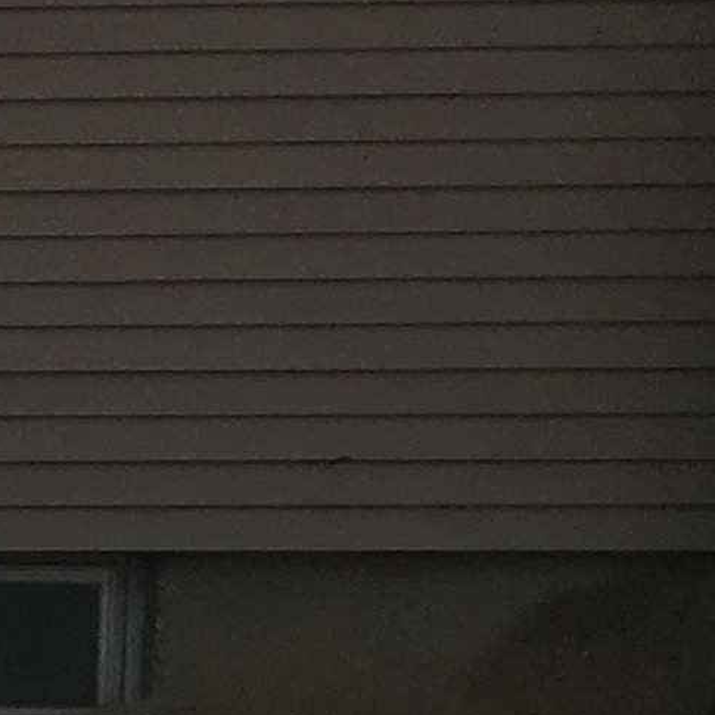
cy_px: 522
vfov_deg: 8.2
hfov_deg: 6.9
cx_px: -1856
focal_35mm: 213
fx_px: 4978
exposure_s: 1/2331
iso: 25
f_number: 2.2
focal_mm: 4.15
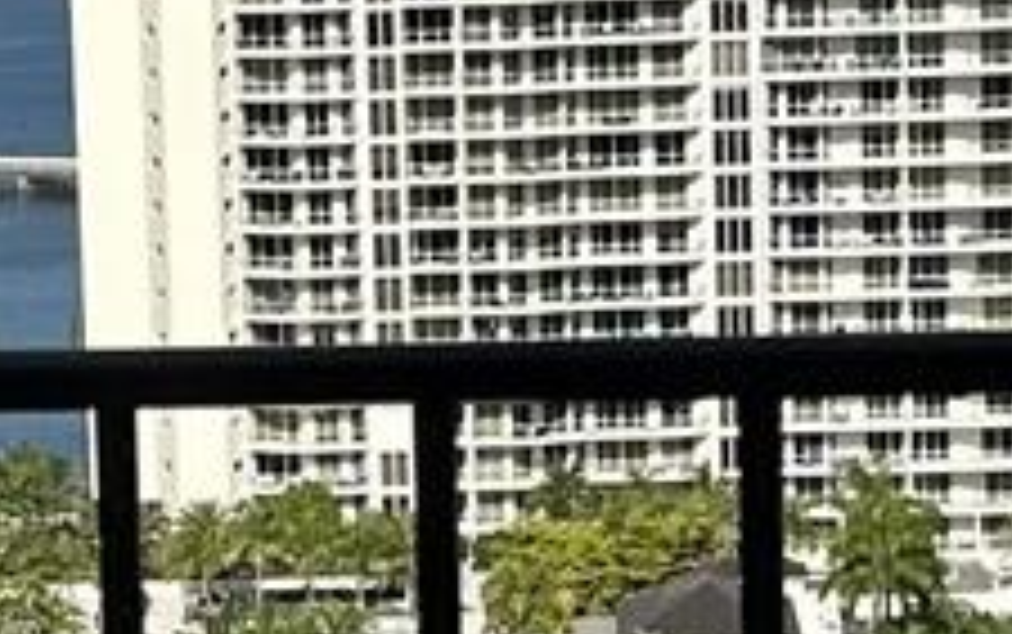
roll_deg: +1.3
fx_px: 4996
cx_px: 171
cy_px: 477
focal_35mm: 181
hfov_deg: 11.5
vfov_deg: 7.3
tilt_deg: -9.0
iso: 80
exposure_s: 1/7576
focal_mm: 6.86
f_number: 1.78
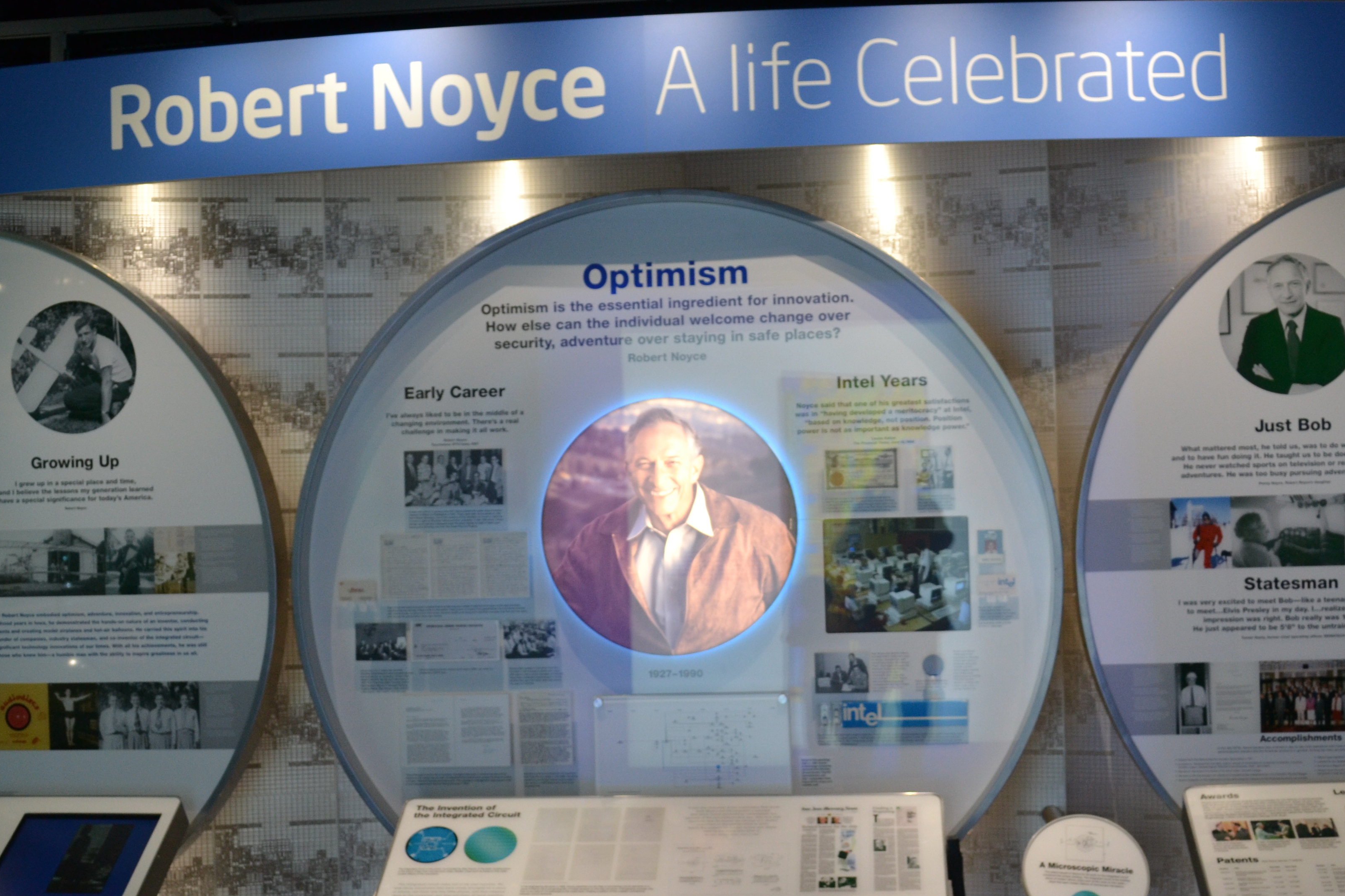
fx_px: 1606
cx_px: 753
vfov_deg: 31.2
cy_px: 459
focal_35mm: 43
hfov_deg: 45.3
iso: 560
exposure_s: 1/60
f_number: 3.8
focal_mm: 20
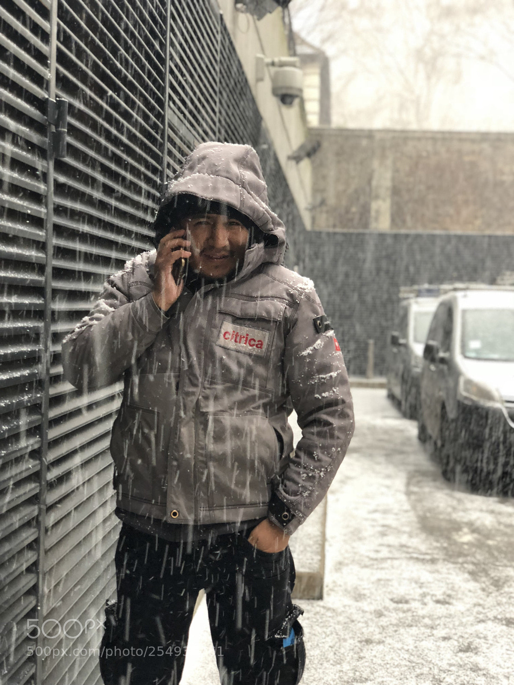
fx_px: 1030
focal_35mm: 52
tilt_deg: -1.9
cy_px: 342
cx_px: 257
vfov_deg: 36.8
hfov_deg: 28.0
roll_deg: -2.2
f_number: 2.4
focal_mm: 6
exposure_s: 1/25
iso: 125
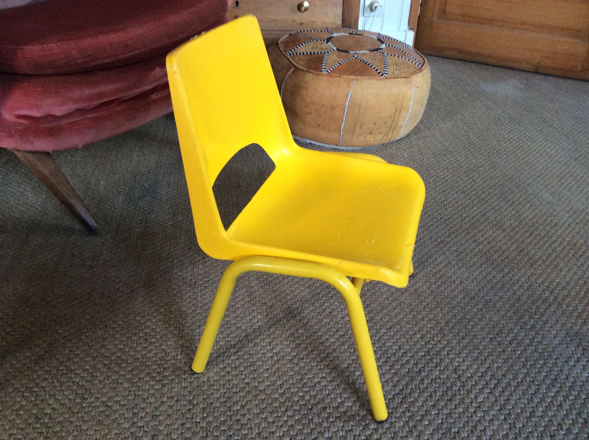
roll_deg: -0.2
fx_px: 544
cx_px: 294
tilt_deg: -31.1
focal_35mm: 32
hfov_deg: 56.9
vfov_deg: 44.1
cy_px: 220
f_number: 2.4
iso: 160
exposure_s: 1/25
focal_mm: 3.3
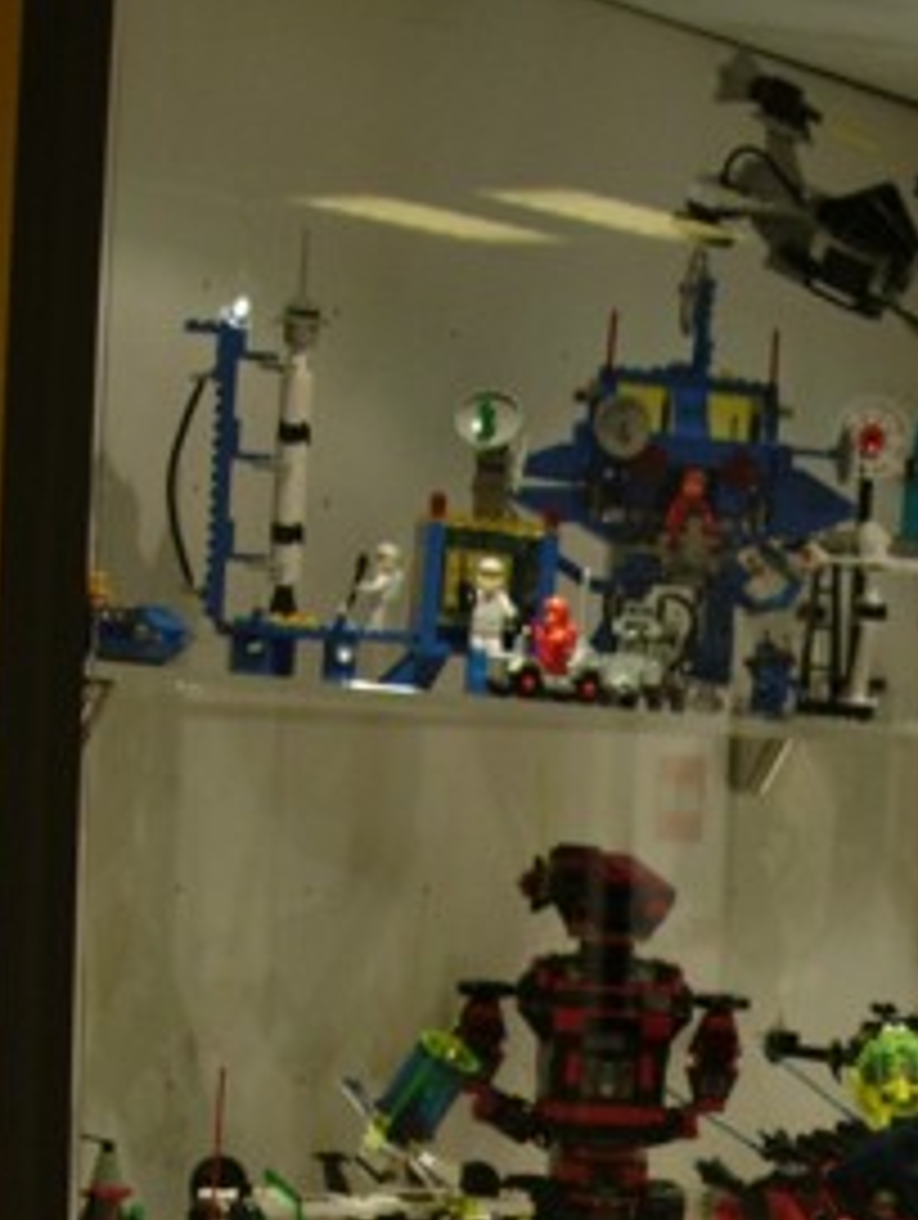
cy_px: 1531
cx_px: 1152
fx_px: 3951
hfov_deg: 12.9
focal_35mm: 112
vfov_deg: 16.7
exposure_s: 1/32
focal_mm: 7.8
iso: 64
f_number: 2.8
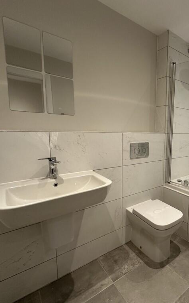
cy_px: 152
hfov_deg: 53.2
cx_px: 166
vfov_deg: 85.1
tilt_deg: -8.0
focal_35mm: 20
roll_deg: -1.7
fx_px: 165
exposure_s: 1/50
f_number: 2.2
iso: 160
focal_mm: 2.22
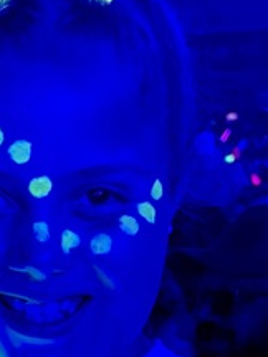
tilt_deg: -11.7
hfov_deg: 11.7
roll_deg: +1.1
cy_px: 478
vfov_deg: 15.2
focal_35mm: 123
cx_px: -79
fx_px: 1270
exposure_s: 1/60
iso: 500
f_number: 1.6
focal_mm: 5.96
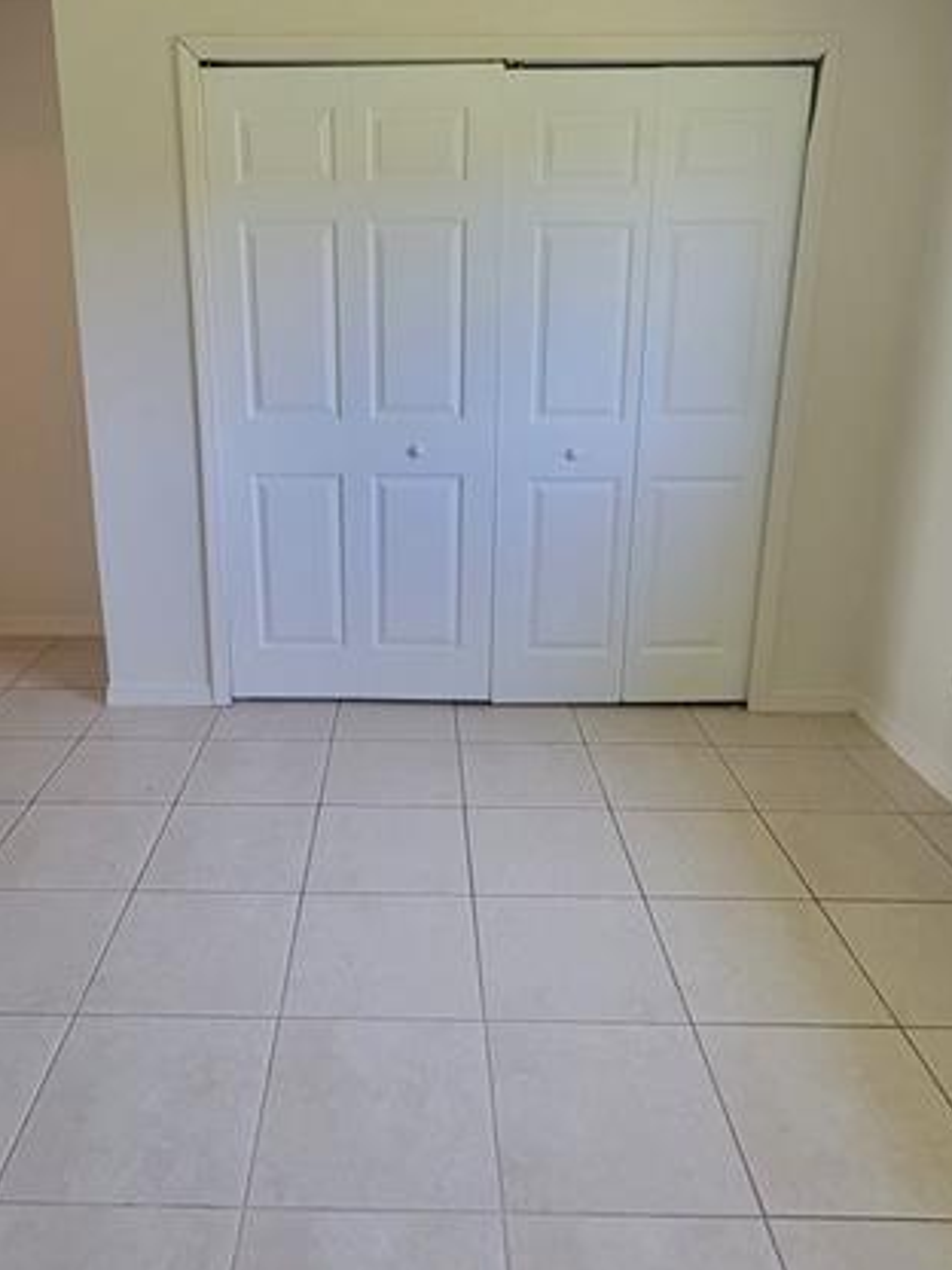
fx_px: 880
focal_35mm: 24
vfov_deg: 71.4
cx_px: 430
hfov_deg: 56.7
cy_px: 571
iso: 125
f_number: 2.2
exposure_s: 1/60
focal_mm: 2.2
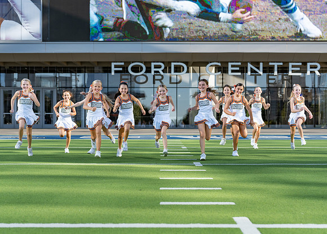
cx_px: 158
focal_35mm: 58
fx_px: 540
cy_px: 127
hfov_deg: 33.7
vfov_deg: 24.4
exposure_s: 1/1250
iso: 160
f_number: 2.8
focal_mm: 50
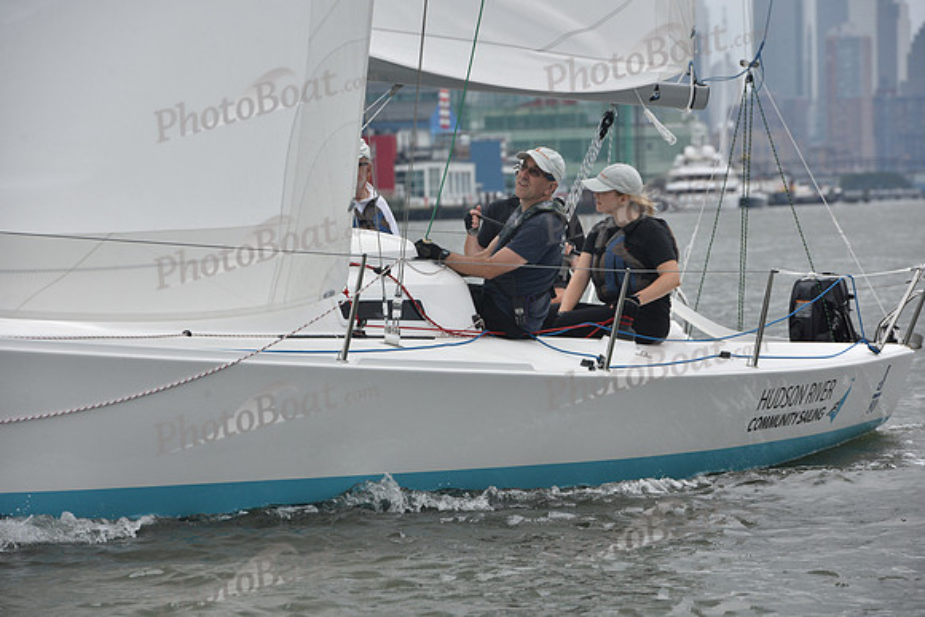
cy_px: 308
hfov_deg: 10.3
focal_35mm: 200
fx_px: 5140
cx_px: 462
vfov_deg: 6.9
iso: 400
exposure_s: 1/800
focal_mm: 200
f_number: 9
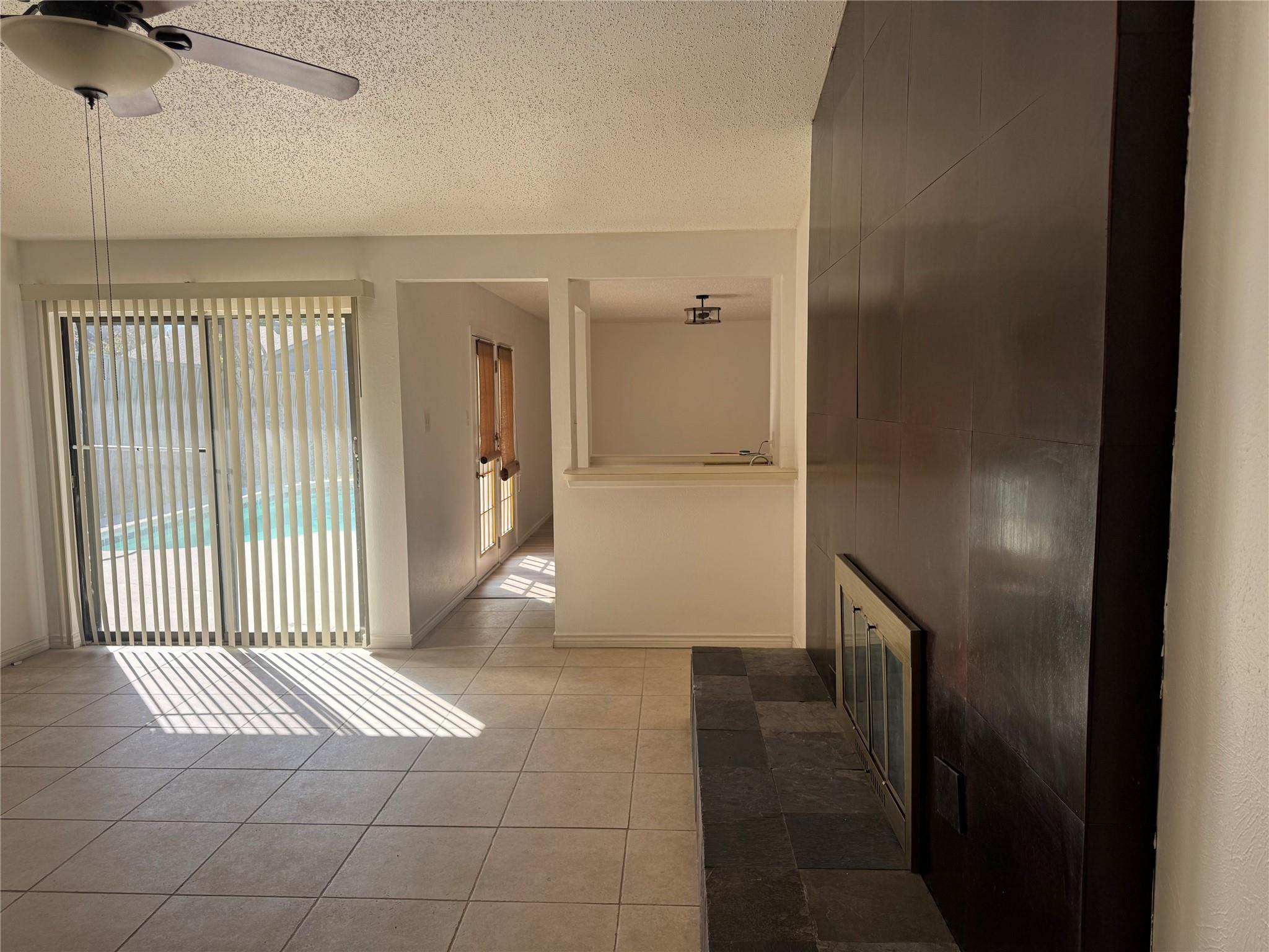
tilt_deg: -6.9
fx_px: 880
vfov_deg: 56.8
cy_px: 476
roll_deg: +0.2
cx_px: 634
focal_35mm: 24
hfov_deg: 71.6
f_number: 1.78
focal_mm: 6.76
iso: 80
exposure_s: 1/531
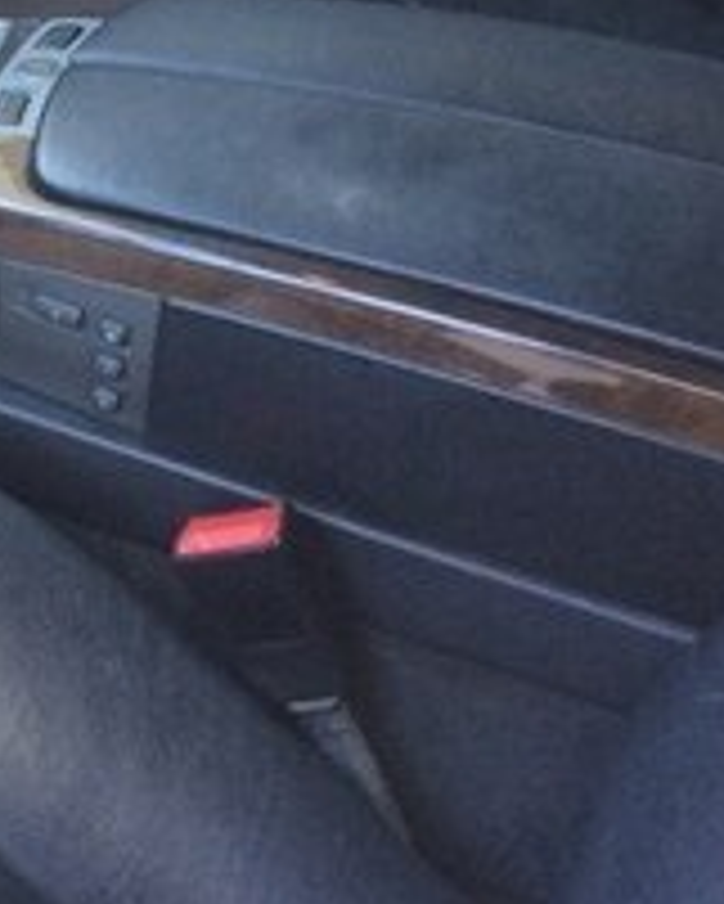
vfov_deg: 20.0
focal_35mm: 93
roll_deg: -1.3
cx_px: -486
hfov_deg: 14.9
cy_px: 11
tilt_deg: -31.4
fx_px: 2489
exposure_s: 1/33
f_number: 2.2
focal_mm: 4.15
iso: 80
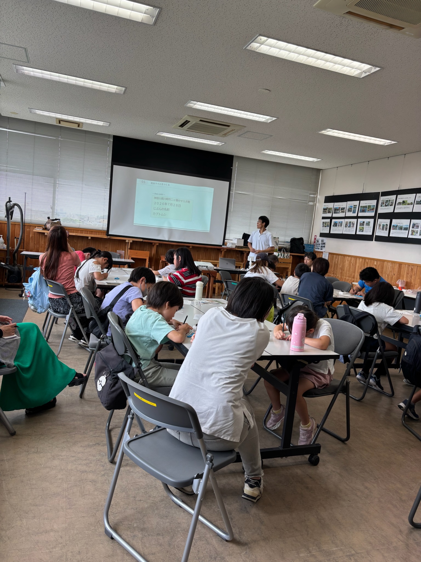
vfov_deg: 67.3
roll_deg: -5.8
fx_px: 422
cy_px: 281
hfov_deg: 53.1
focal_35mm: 26
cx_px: 210
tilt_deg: -7.5
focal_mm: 5.96
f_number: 1.6
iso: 32
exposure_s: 1/113
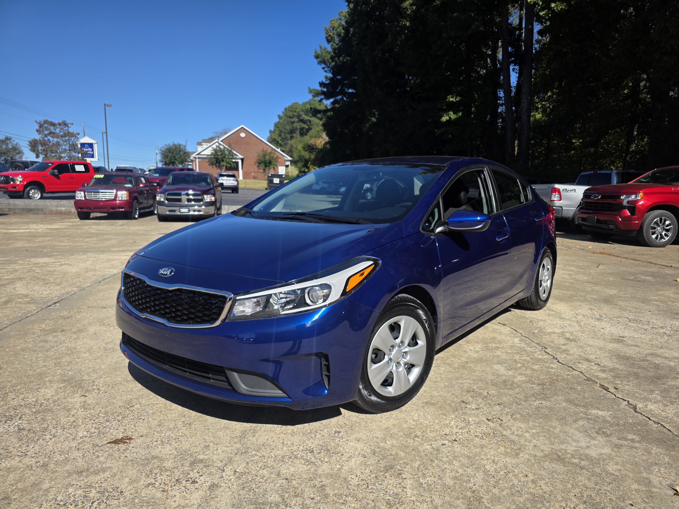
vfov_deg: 58.9
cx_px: 340
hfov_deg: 73.9
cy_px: 254
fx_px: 451
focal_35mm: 23
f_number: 1.7
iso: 80
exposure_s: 1/5608
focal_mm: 6.3
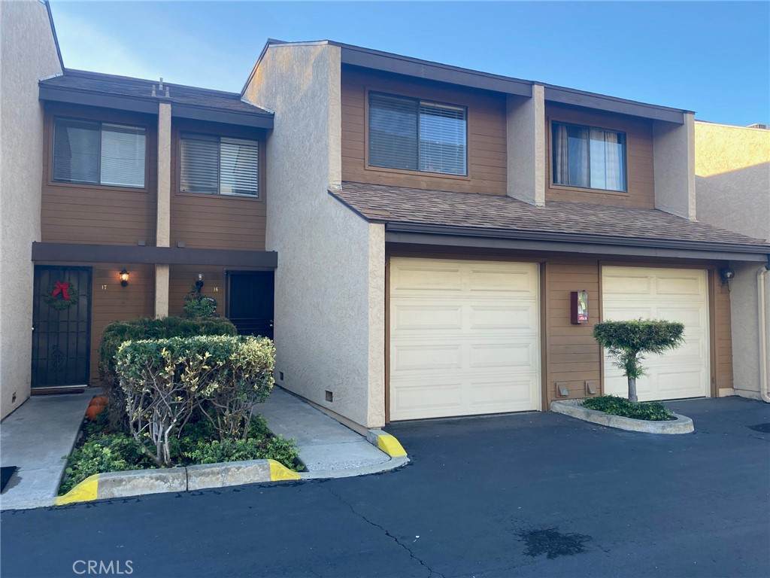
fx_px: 578
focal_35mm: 26
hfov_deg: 67.3
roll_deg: -0.4
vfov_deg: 53.1
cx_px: 385
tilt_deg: +3.4
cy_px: 289
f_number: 1.8
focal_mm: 4.25
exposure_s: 1/248
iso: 32
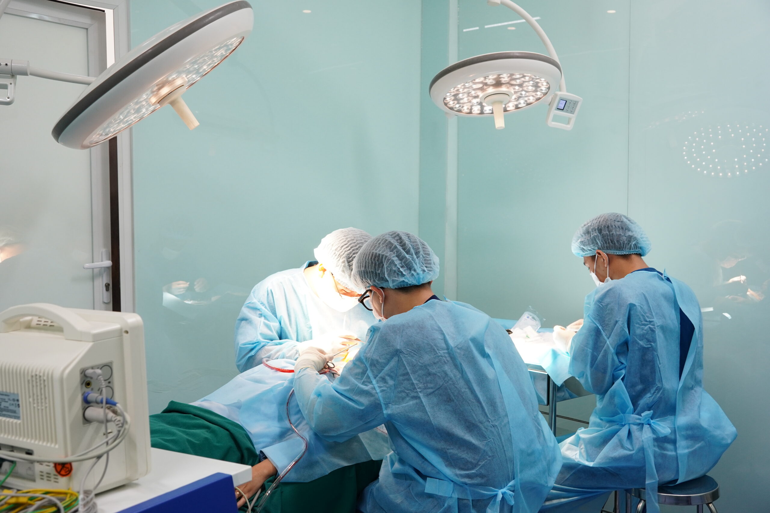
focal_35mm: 39
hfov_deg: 50.1
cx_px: 385
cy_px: 256
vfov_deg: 34.6
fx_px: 825
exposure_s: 1/60
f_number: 4.5
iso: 500
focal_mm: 25.7
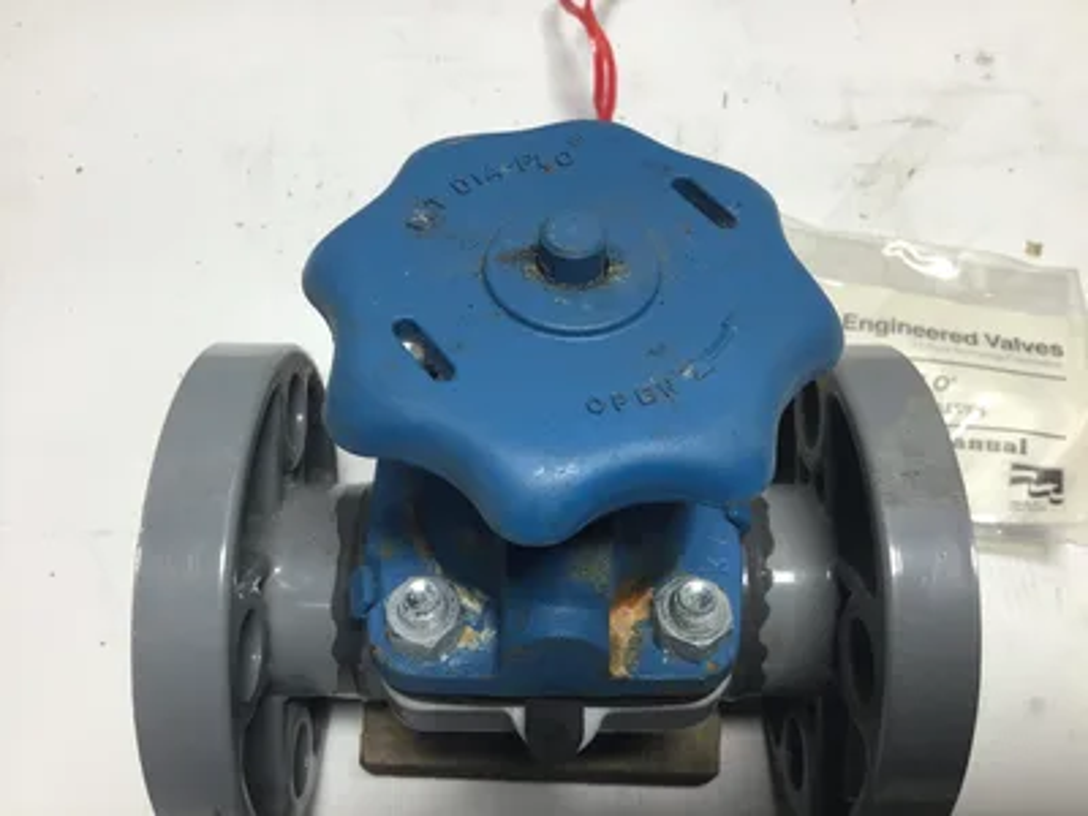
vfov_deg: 45.4
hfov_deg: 58.4
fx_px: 974
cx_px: 544
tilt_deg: -64.3
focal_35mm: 31
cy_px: 408
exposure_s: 1/120
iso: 32
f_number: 2.4
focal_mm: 3.3
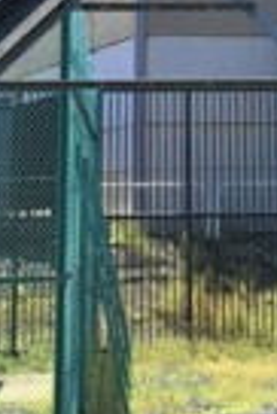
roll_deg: -0.2
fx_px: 2038
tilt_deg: +21.4
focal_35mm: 177
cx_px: 259
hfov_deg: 7.8
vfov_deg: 10.1
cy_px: -572
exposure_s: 1/1672
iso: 25
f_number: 2.2
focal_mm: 4.15
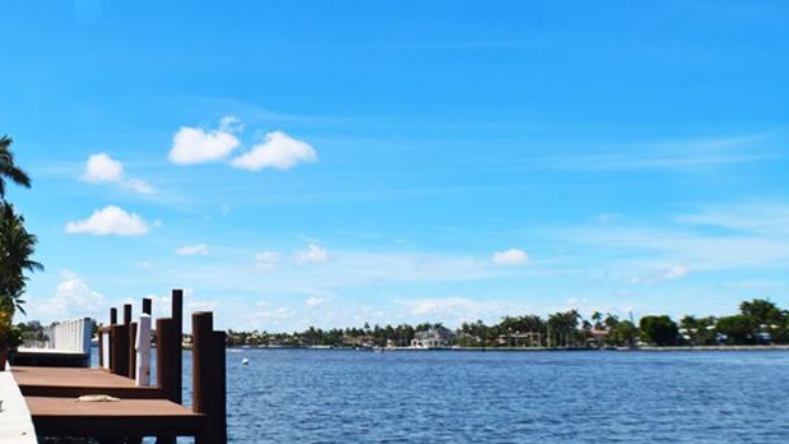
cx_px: 181
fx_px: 1088
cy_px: 191
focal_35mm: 52
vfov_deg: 23.0
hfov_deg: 38.7
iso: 200
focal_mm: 20
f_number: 11
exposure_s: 1/500
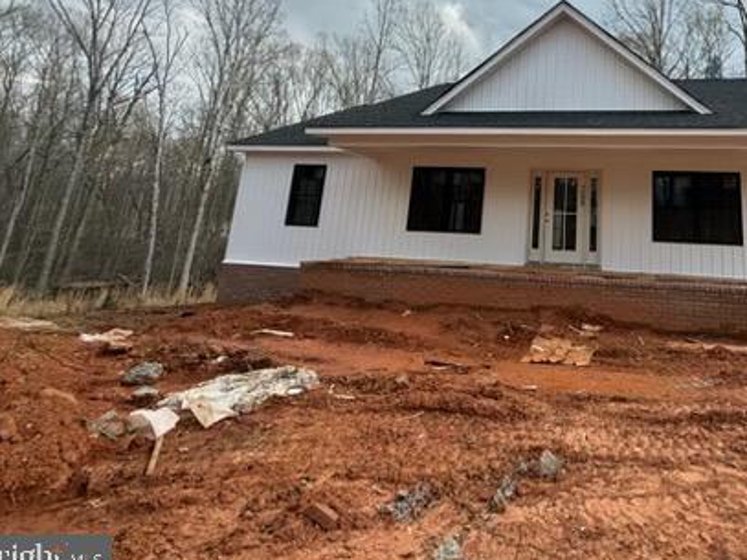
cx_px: 556
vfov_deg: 58.0
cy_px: 141
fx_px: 475
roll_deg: -3.4
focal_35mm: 22
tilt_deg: +13.3
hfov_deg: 71.4
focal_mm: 2.22
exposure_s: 1/830
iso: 50
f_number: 2.2
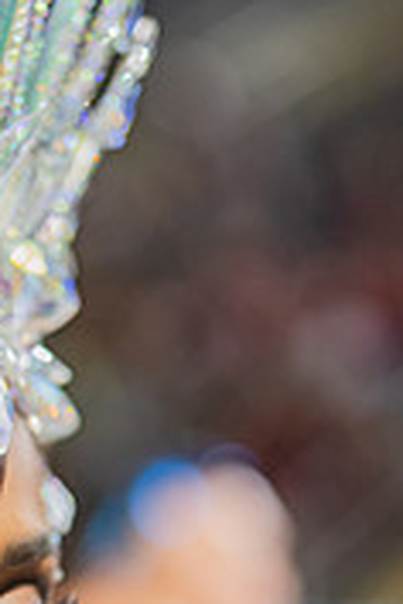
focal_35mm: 127
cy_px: 485
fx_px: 2132
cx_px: -27
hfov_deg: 10.7
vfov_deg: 16.0
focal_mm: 50
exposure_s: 1/1000
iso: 1600
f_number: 1.2
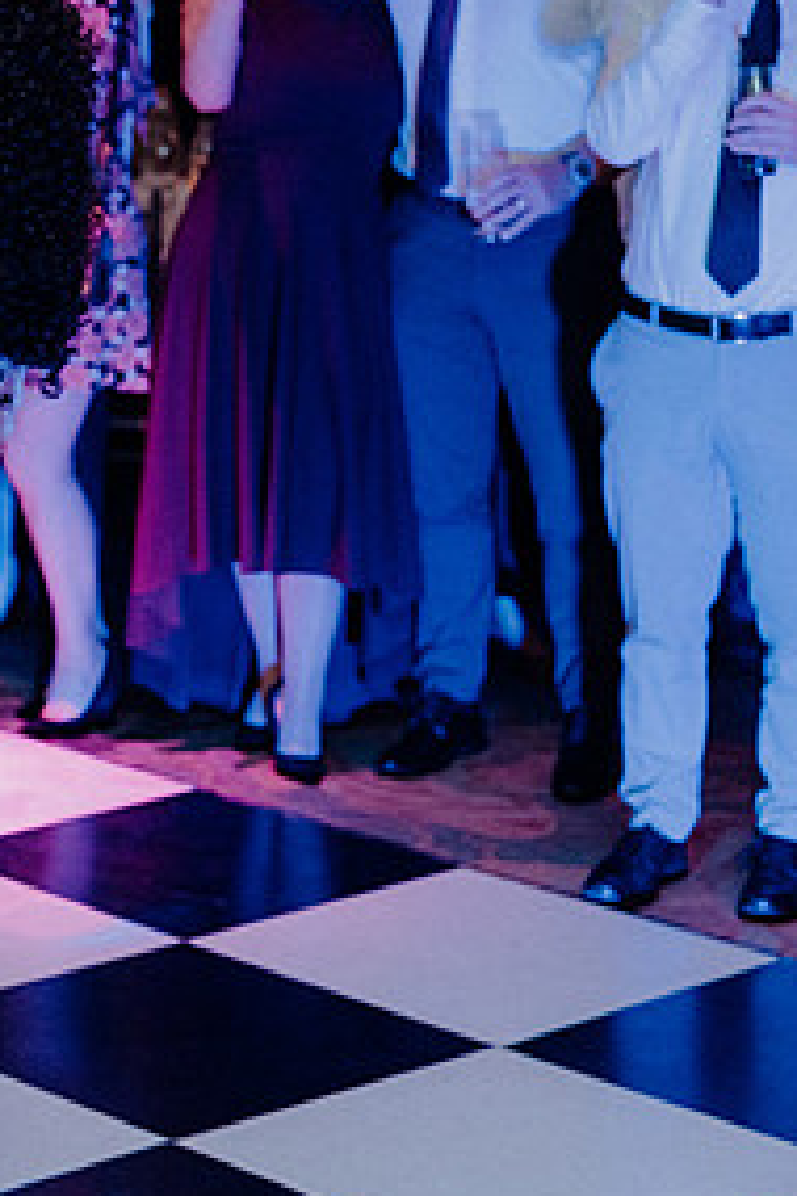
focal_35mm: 108
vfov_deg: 18.9
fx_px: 3586
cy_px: 422
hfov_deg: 12.2
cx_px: -331
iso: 2500
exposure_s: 1/160
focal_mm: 53
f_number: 3.5
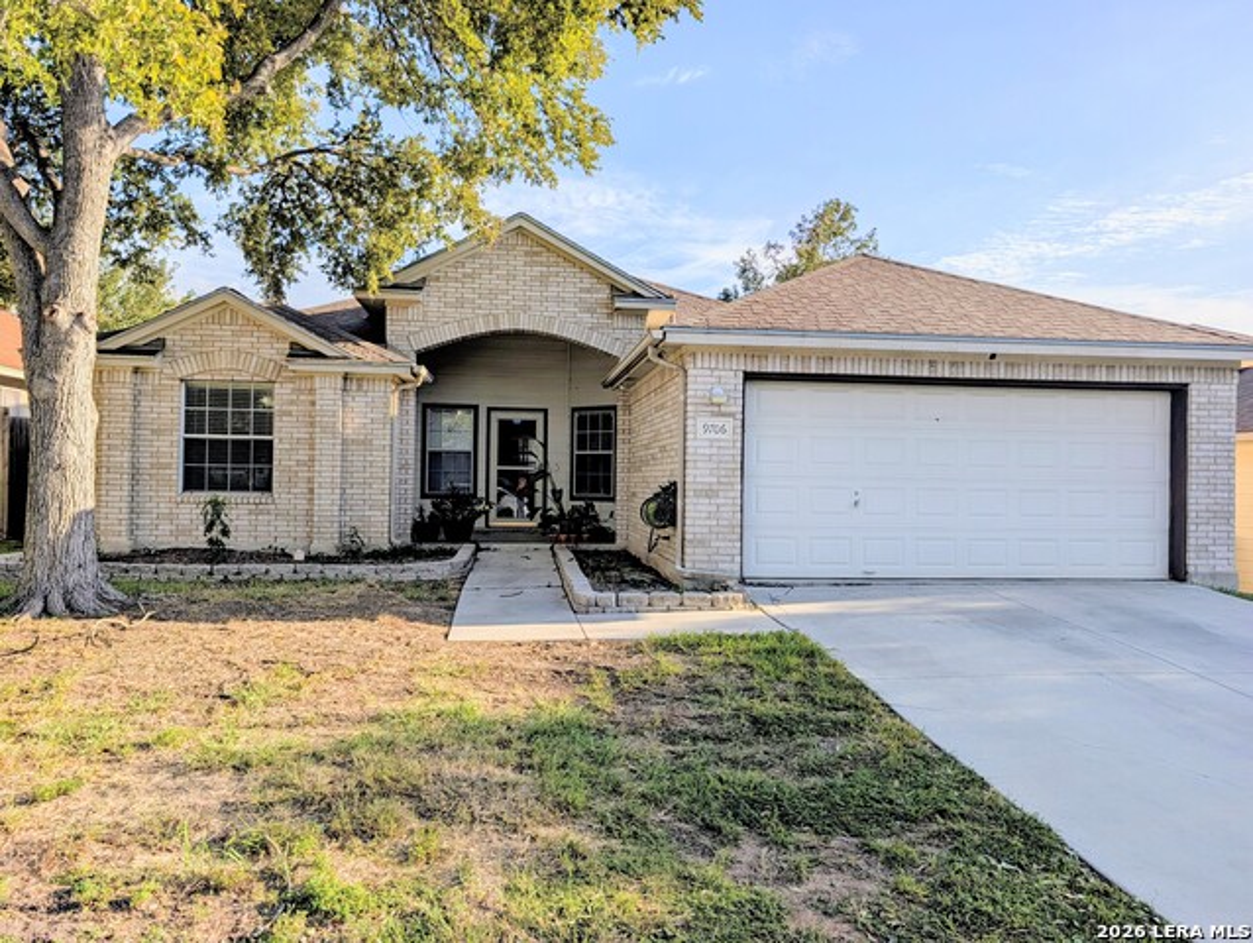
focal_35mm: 24
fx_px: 870
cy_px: 472
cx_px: 626
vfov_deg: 56.9
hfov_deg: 71.5
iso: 18
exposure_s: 1/1038
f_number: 1.68
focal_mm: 6.9
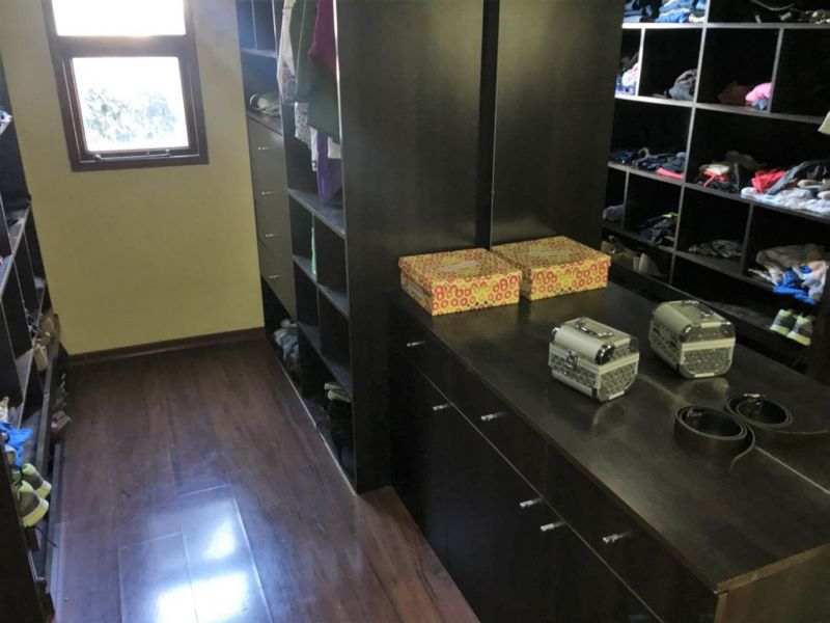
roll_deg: -0.2
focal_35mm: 29
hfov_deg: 61.7
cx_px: 415
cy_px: 312
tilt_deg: -22.4
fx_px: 695
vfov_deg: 48.2
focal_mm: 4.15
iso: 125
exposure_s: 1/17
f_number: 2.2
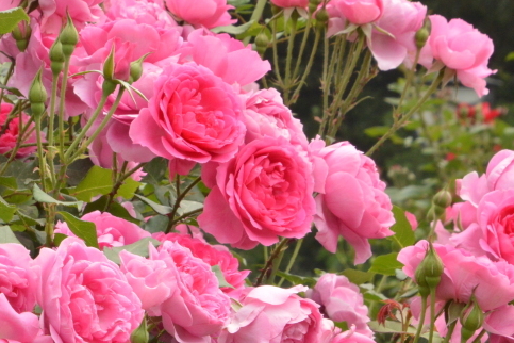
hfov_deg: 7.6
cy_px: 221
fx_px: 3856
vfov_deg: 5.1
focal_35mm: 270
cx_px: 37
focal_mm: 85
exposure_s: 1/250
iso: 1000
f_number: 18
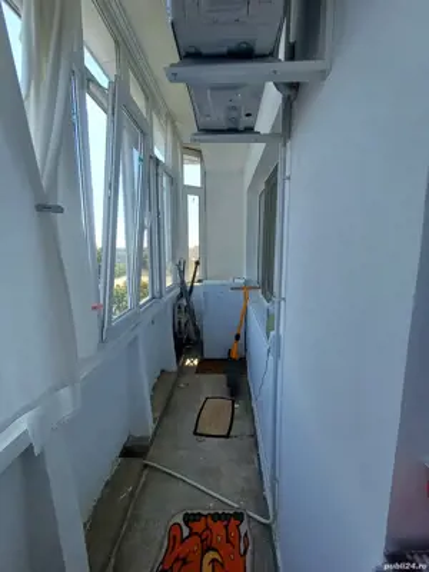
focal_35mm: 16
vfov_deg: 94.5
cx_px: 214
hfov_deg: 78.1
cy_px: 286
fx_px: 264
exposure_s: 1/186
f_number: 2.2
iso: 40
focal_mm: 1.64
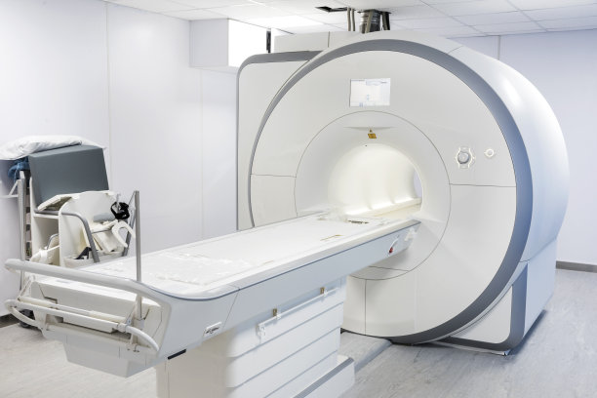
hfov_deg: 50.7
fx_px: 630
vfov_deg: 35.1
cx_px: 298
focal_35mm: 38
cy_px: 199
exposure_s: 1/2.5
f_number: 9
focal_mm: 38
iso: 100
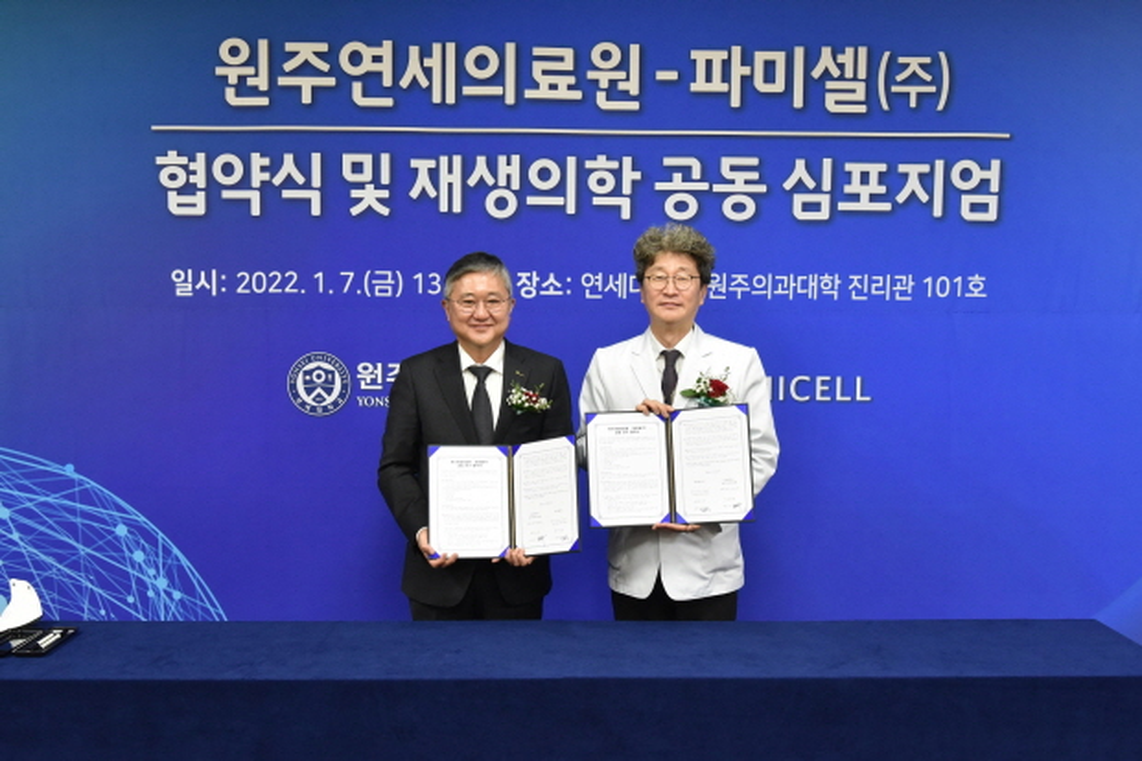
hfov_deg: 58.7
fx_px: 1015
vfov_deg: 41.1
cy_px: 380
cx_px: 571
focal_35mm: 32
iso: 2500
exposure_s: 1/30
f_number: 10
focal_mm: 32
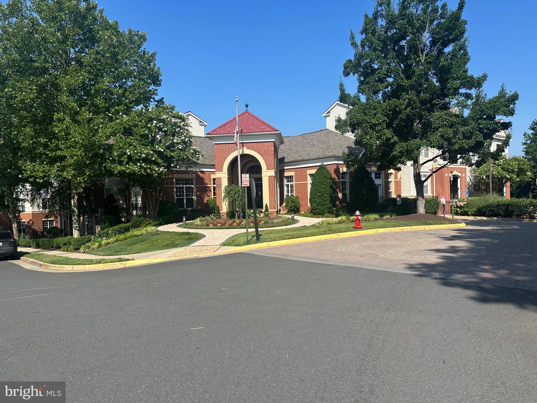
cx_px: 268
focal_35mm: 24
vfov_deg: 56.8
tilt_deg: -0.6
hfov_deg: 71.6
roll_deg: +2.3
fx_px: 372
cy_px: 202
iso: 80
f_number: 1.78
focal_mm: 6.86
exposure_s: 1/4016
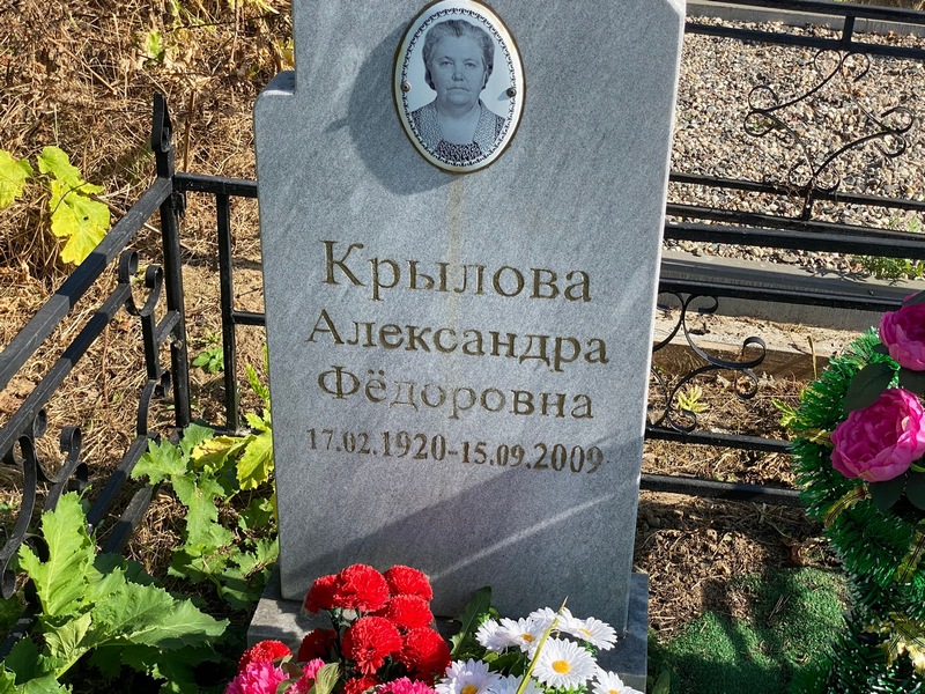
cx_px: 462
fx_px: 1390
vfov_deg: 28.0
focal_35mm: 52
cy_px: 347
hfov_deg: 36.8
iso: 20
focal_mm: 6
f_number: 2
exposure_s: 1/799
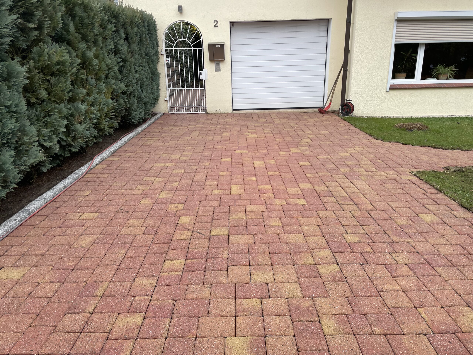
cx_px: 236
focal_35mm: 26
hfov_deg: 67.3
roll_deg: +1.1
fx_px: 355
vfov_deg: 53.1
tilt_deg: -18.0
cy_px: 178
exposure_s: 1/1416
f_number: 1.6
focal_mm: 4.2
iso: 32
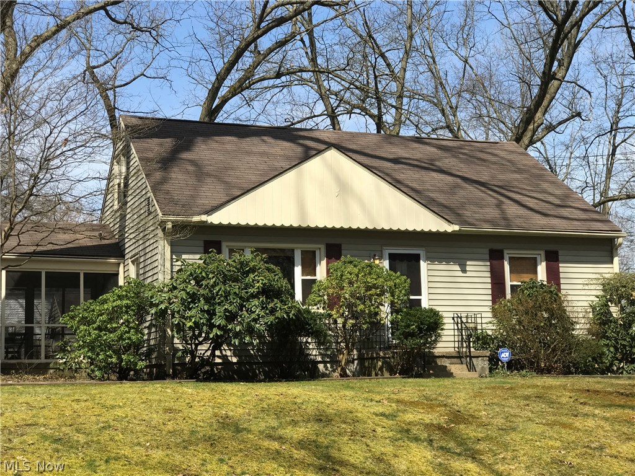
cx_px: 318
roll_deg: +1.7
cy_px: 238
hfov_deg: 33.8
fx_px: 1046
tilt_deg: +9.0
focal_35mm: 57
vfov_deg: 25.7
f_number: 2.8
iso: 20
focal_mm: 6.6
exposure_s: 1/725
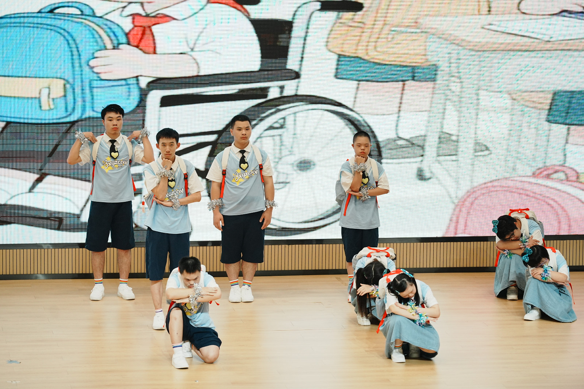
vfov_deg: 7.2
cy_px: 194
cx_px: 292
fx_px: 3098
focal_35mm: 191
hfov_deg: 10.8
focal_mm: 191
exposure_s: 1/500
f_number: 3.5
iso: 1250
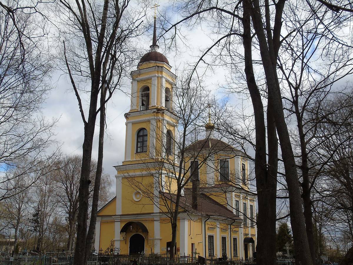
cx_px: 176
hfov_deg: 46.8
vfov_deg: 36.0
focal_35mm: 40
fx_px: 408
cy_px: 132
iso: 80
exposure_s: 1/800
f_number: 3.9
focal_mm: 7.1
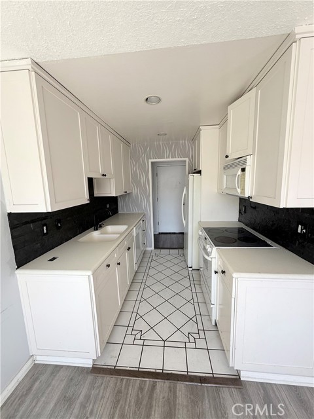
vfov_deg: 102.1
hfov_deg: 85.7
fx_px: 169
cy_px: 210
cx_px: 157
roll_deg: +1.2
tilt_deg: -8.3
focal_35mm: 14
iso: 64
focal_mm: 2.22
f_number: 2.2
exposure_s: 1/99
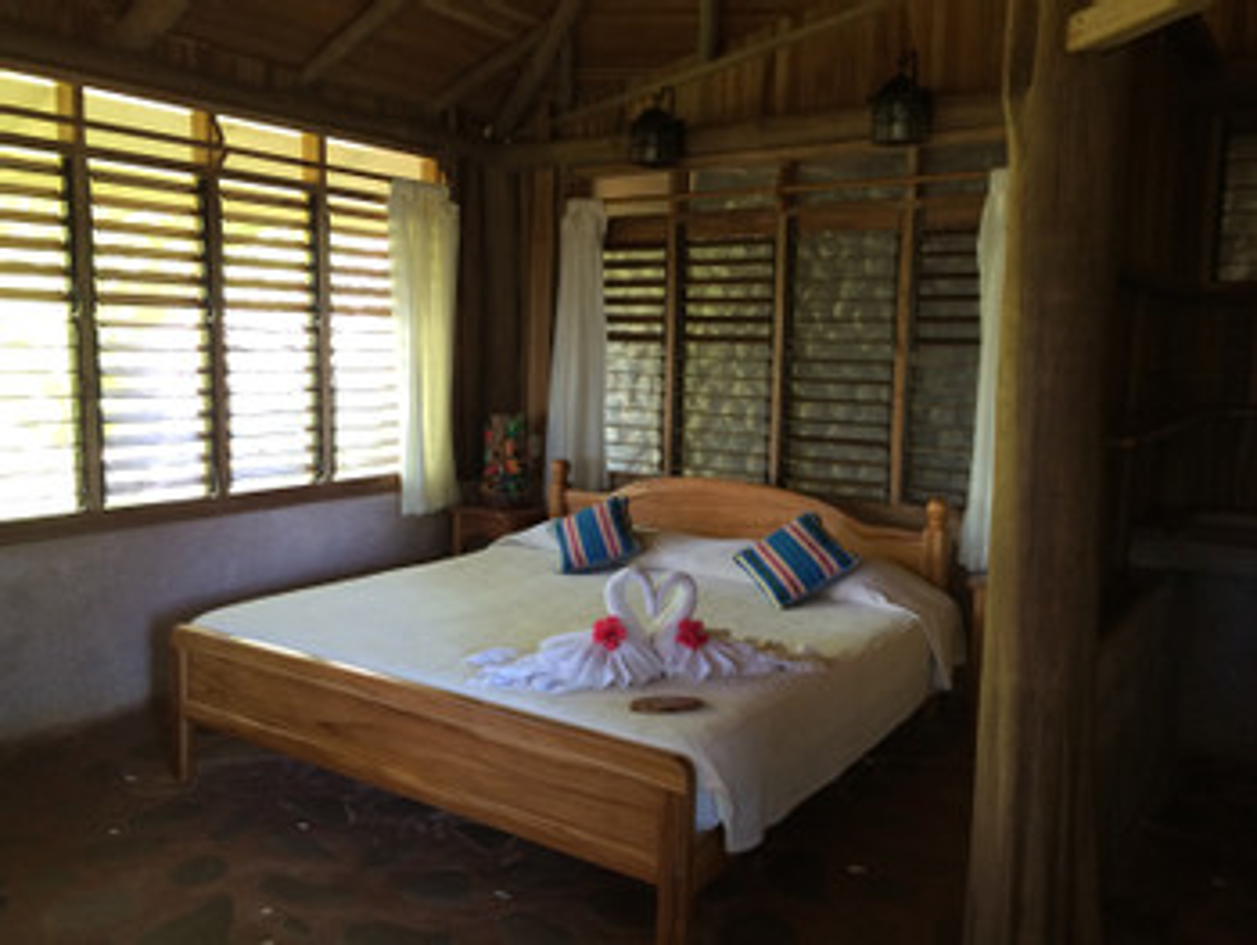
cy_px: 472
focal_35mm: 29
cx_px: 628
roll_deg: -2.3
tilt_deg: -6.8
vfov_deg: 48.3
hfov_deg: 61.6
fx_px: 1054
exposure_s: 1/30
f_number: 2.2
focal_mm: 4.15
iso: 125
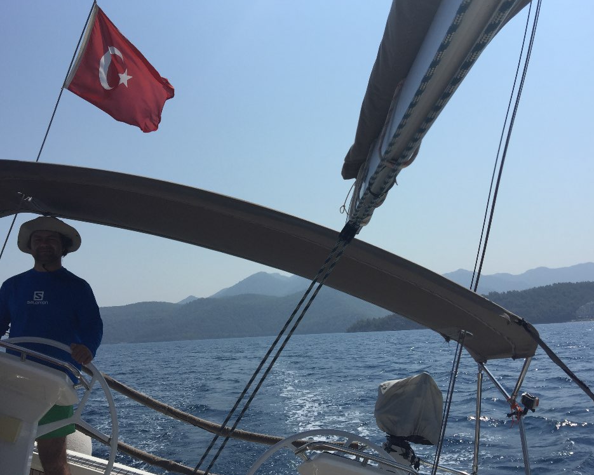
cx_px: 274
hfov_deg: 57.1
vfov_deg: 47.1
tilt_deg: +11.8
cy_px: 239
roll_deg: +2.6
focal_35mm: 31
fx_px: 545
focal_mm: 4.15
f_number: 2.2
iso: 32
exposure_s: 1/4405
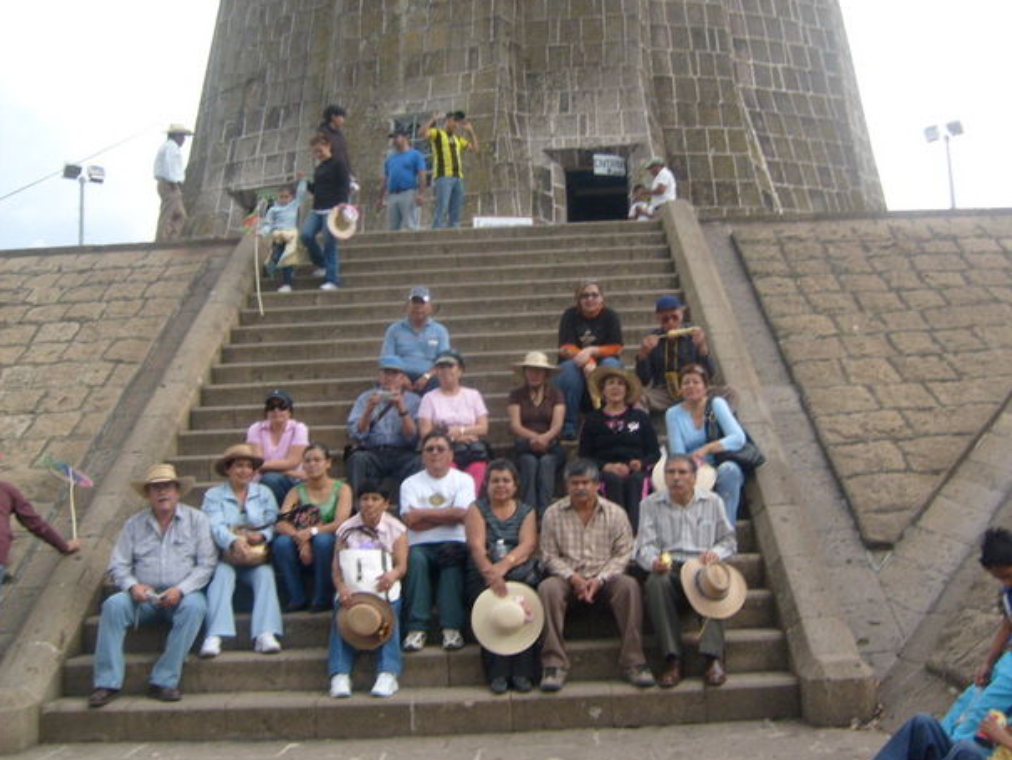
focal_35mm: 37
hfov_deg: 50.1
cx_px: 532
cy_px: 368
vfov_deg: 38.7
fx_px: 1082
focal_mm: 5.8
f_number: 7.1
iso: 80
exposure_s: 1/90
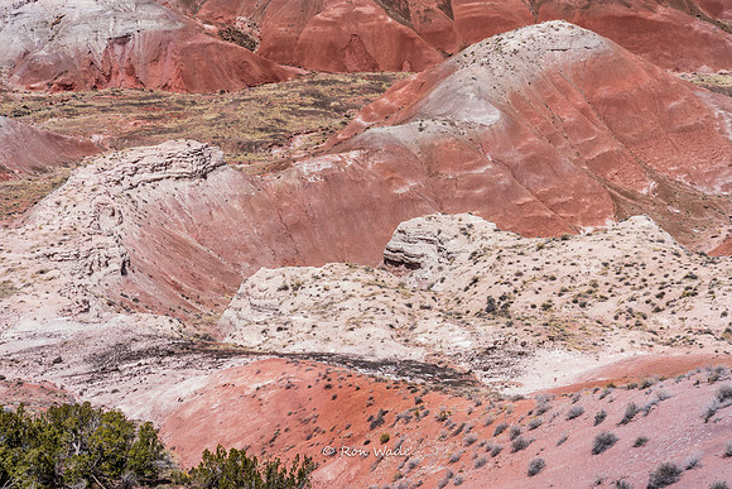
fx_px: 1424
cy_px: 244
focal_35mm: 70
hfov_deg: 28.8
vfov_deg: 19.5
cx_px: 366
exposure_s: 1/200
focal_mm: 70
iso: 640
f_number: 16
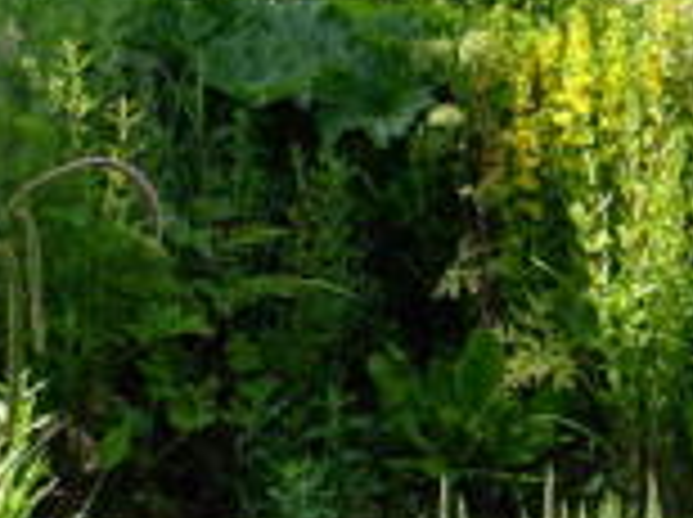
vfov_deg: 10.2
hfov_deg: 13.6
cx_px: 605
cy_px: 520
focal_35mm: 144
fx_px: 2878
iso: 79
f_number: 2.9
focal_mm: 6.3
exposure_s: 1/322
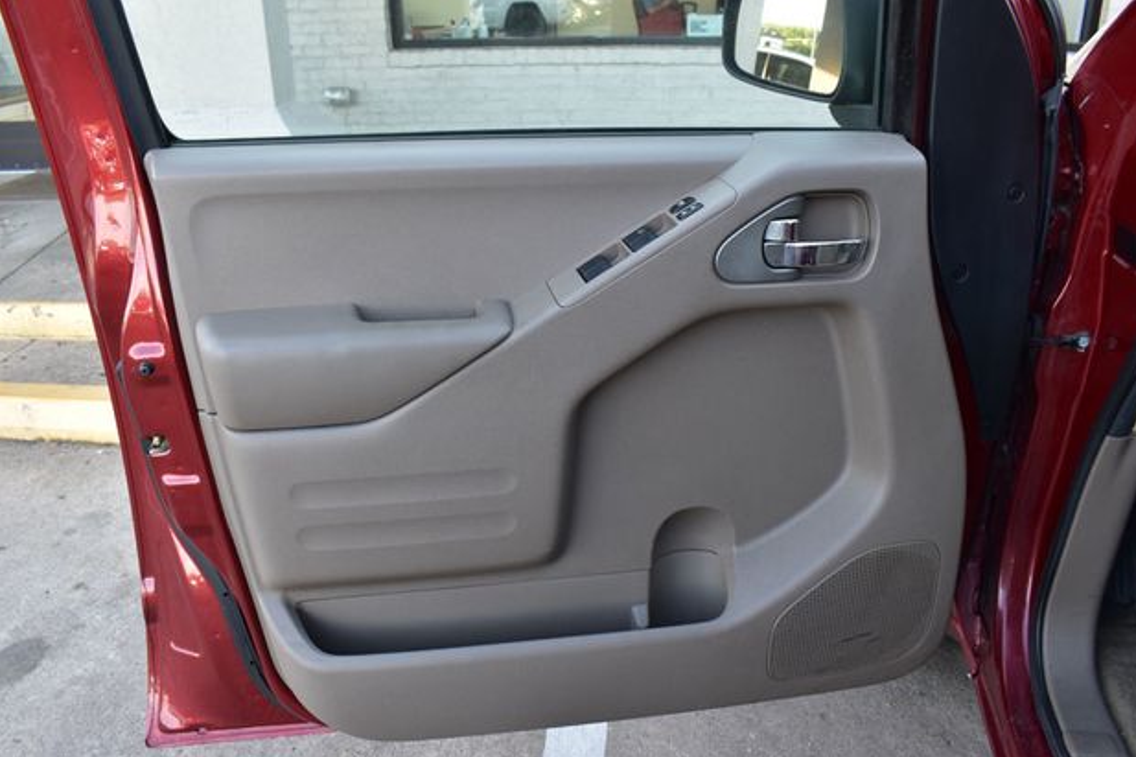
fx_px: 883
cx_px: 558
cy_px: 390
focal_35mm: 28
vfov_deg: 46.4
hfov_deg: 65.5
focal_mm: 18
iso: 400
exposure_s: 1/50
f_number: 8
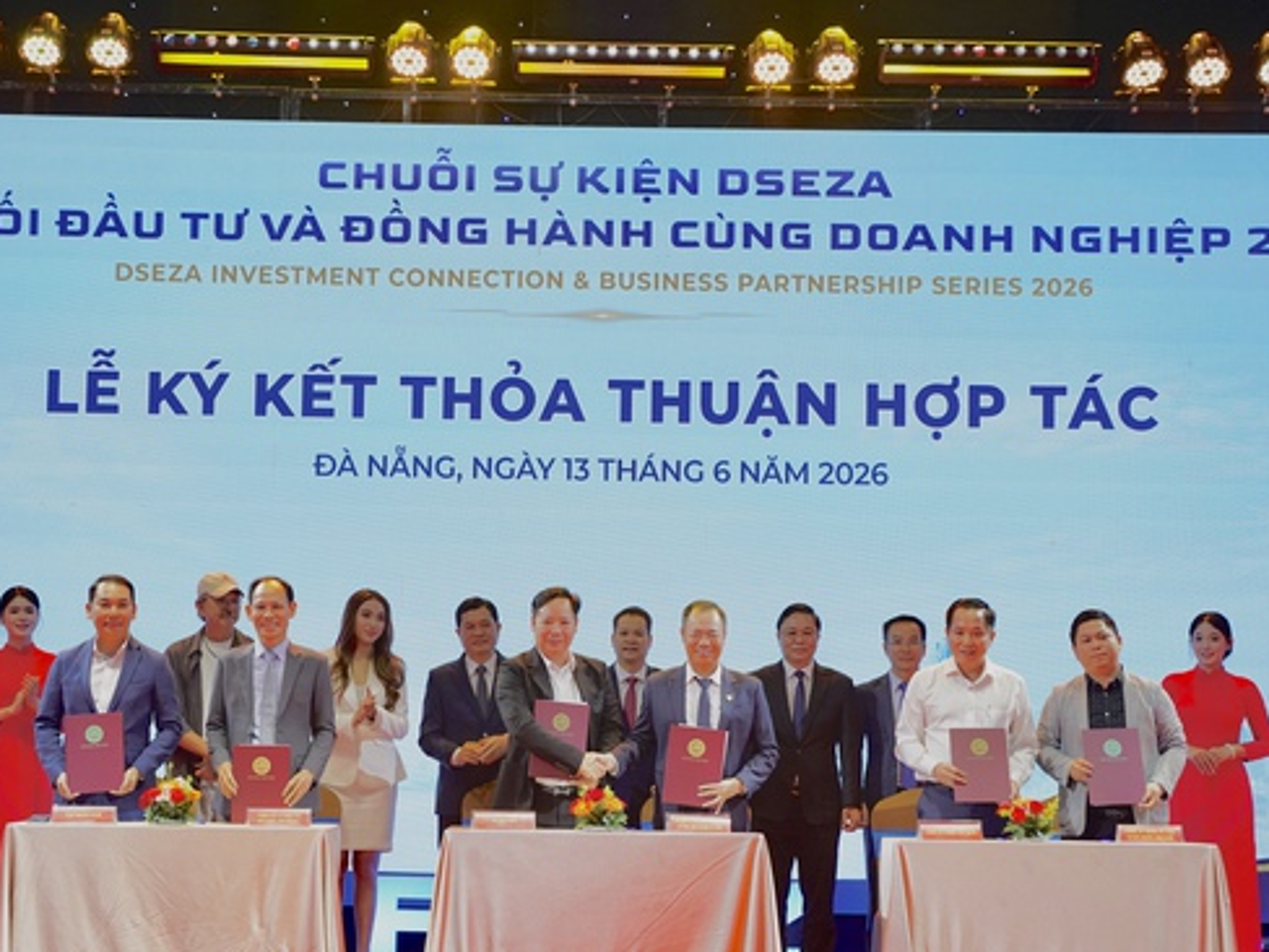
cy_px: 503
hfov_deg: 30.7
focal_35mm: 63
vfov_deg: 23.3
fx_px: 2310
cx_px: 590
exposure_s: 1/200
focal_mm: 50
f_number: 3.2
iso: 500
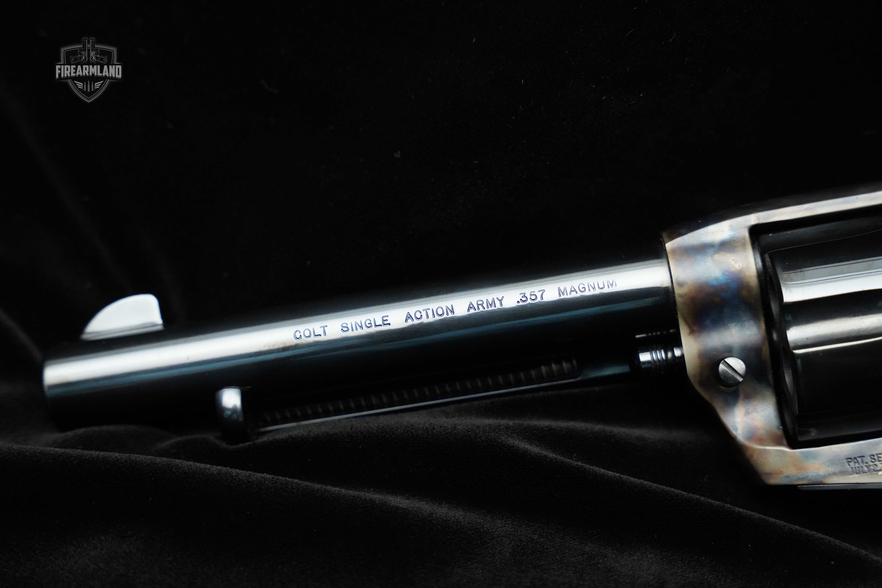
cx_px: 441
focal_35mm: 70
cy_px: 294
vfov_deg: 19.5
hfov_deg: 28.8
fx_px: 1715
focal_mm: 70
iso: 8000
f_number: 6.3
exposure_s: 1/160
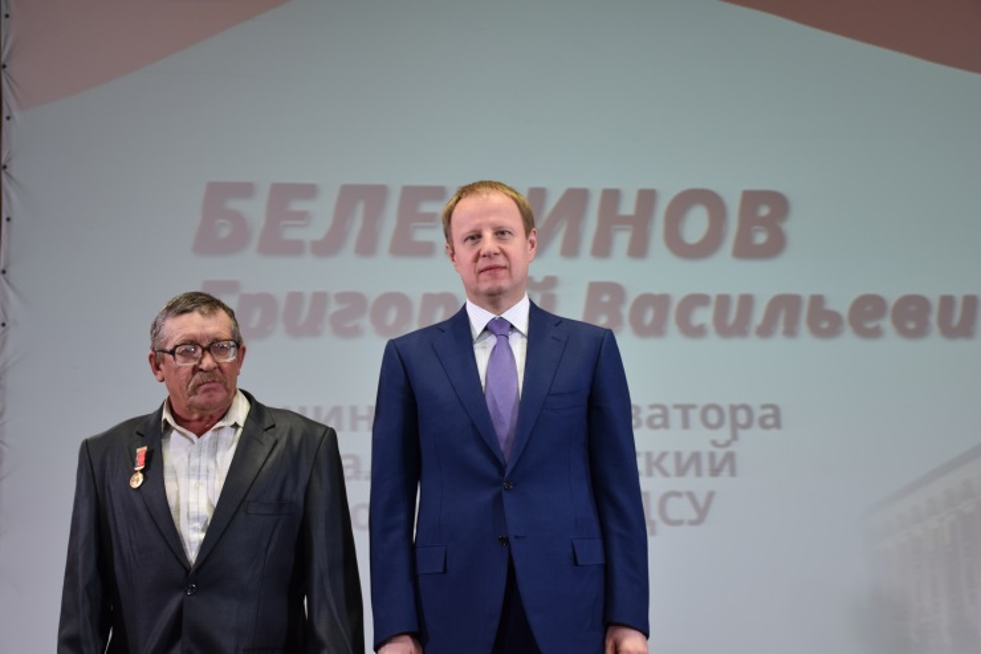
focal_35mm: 63
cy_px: 327
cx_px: 490
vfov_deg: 21.6
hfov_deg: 31.9
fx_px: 1716
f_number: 4.5
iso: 450
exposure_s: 1/60
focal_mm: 42
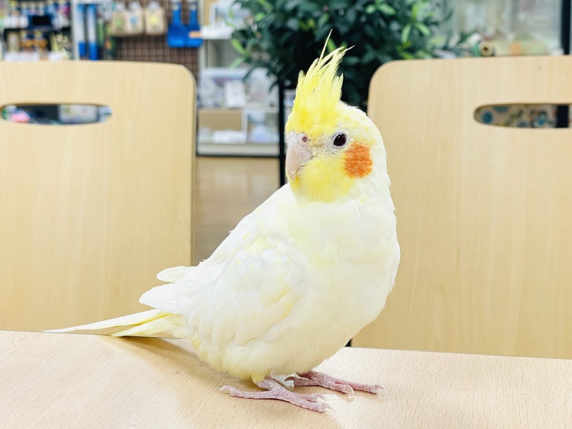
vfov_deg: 28.0
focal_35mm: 52
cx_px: 286
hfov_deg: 36.8
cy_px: 214
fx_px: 859
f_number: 2
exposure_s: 1/100
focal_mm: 6
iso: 80
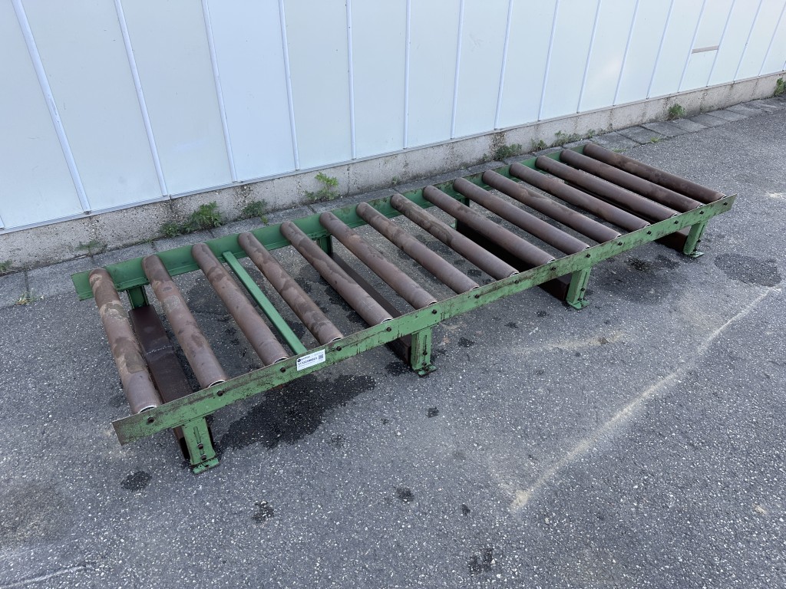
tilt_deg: -35.7
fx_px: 545
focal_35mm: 24
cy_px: 294
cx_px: 393
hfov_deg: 71.6
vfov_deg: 56.8
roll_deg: -1.9
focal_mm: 6.86
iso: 80
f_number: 1.78
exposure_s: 1/386
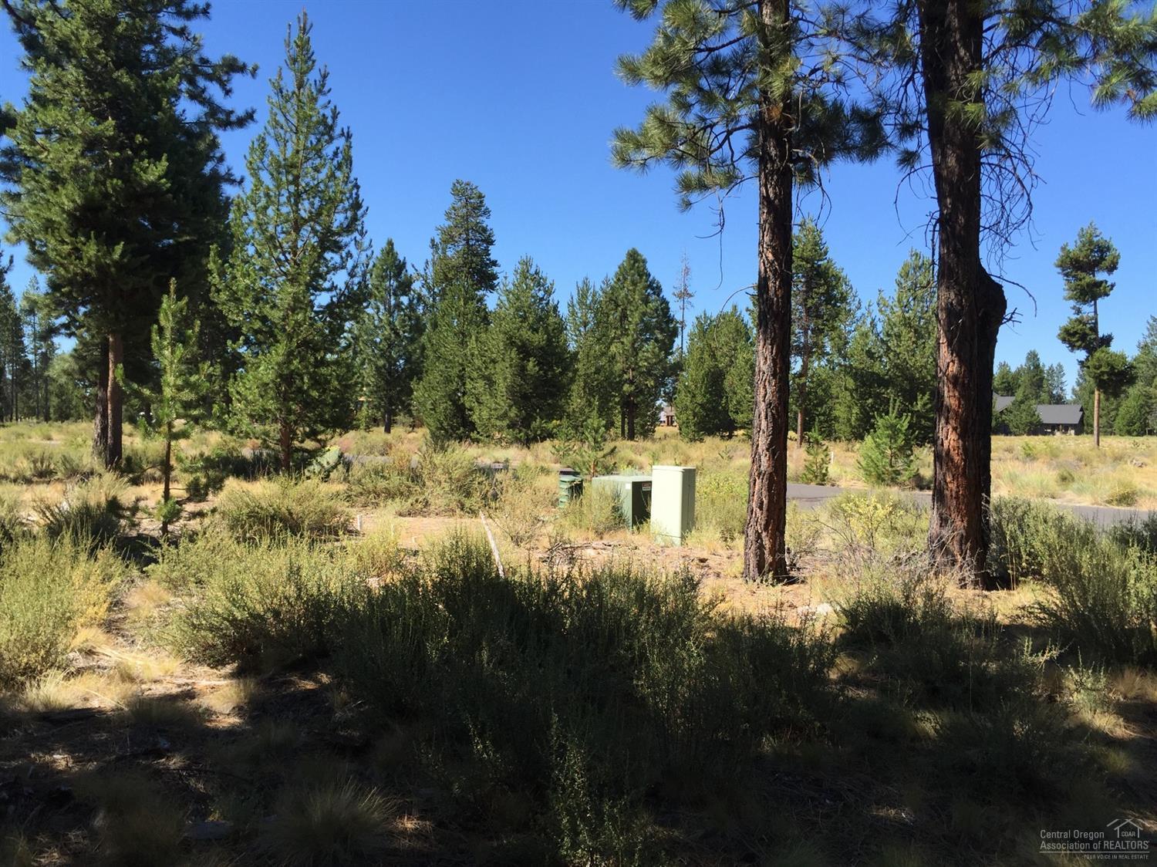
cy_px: 434
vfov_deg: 48.2
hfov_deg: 61.7
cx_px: 578
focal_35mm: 29
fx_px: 969
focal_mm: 4.15
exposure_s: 1/989
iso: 32
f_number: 2.2
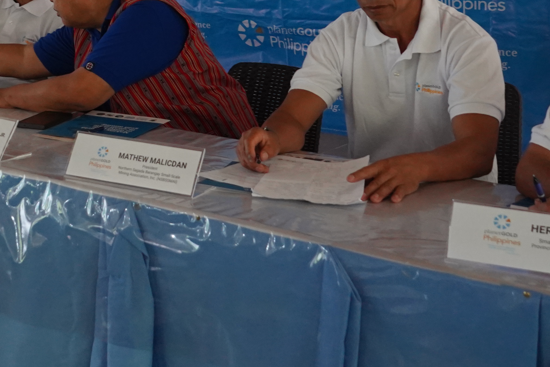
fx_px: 1085
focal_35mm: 71
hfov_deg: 26.9
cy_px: -79
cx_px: 3
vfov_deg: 18.2
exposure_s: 1/125
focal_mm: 28
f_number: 5.6
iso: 3200
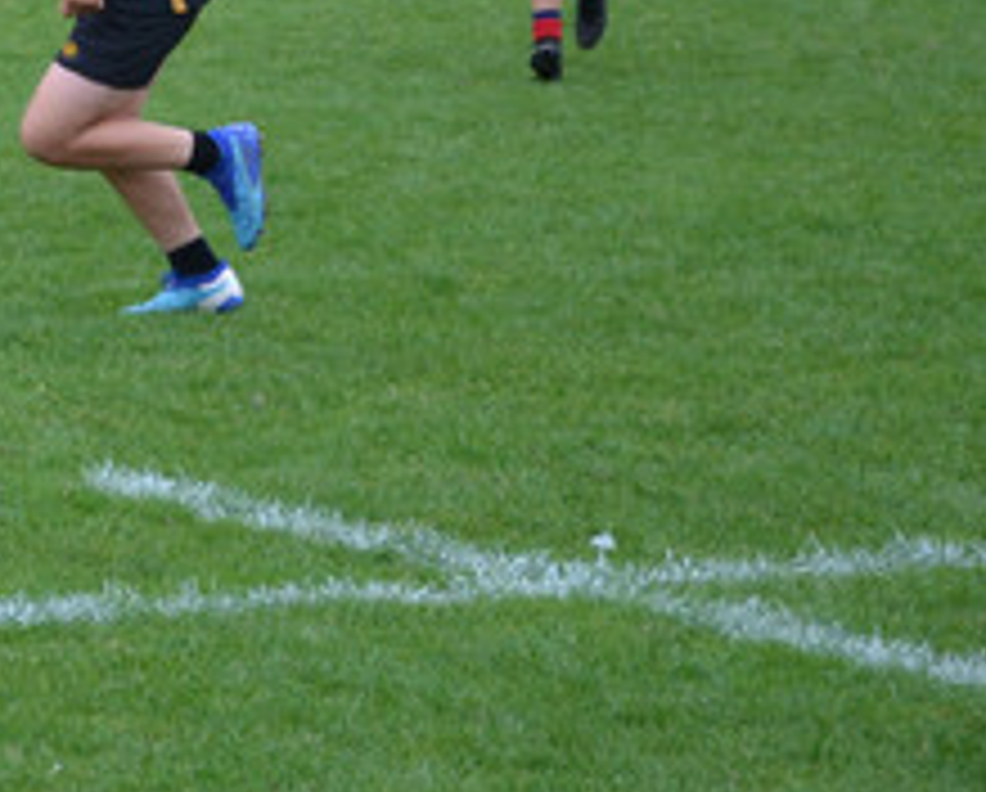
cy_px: -142
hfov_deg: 8.2
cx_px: -441
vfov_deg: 6.7
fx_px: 6724
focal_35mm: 230
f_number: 4.8
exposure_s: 1/500
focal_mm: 56
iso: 400
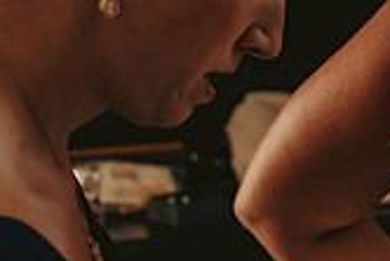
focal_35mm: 182
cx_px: 616
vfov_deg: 7.5
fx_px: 1973
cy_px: 323
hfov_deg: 10.8
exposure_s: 1/100
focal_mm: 52
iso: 800
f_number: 3.5
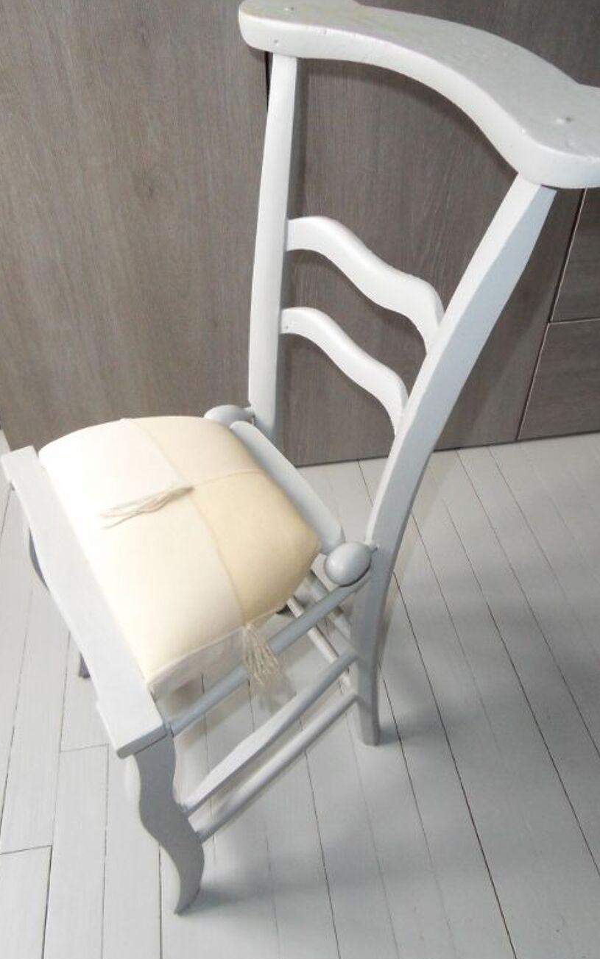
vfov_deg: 70.4
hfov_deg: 47.6
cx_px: 321
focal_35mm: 26
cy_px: 478
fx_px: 680
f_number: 3.3
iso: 400
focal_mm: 4.2
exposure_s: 1/45
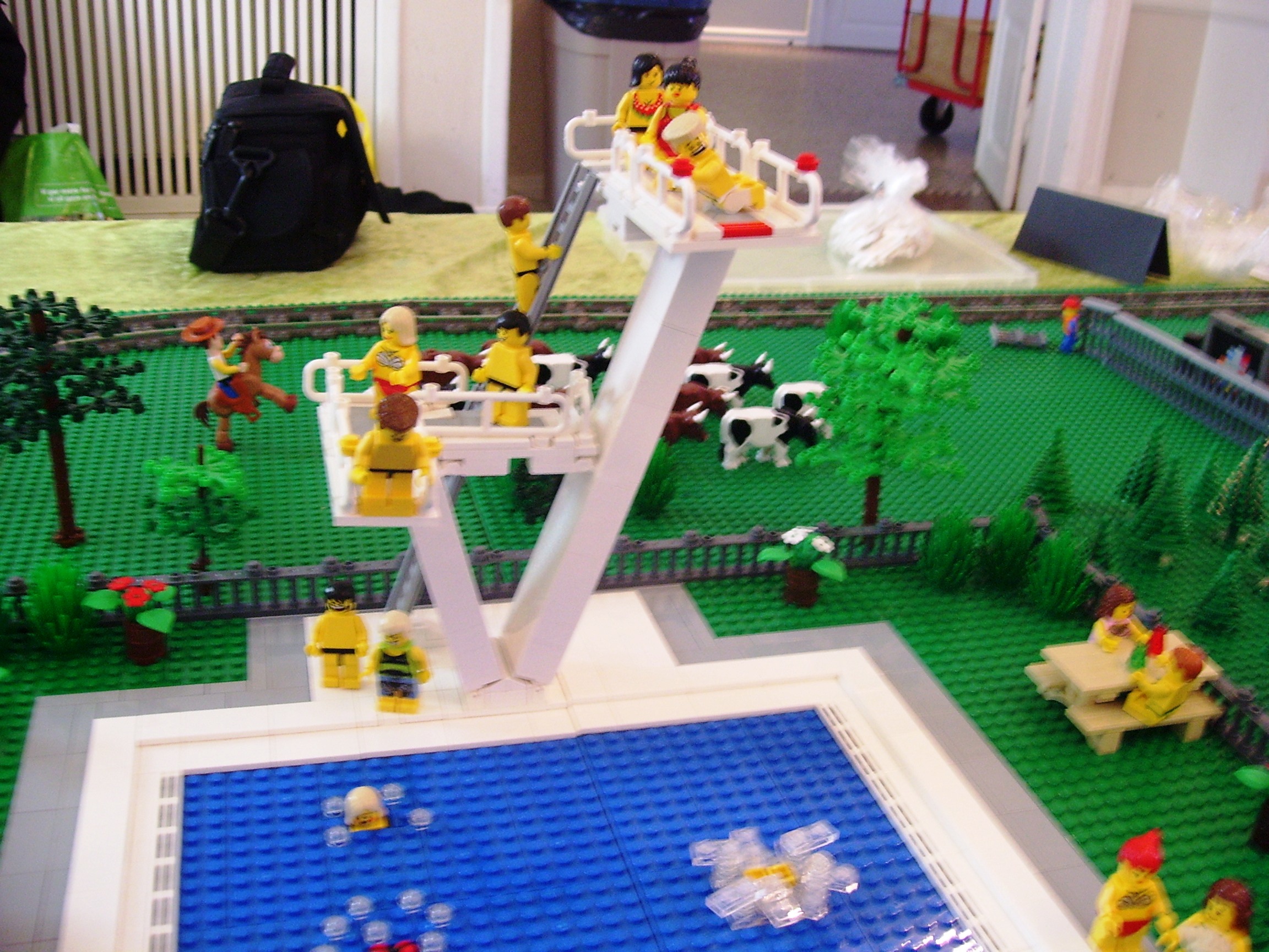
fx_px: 1320
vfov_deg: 39.7
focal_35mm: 36
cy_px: 476
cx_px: 634
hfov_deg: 51.4
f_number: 2.7
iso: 160
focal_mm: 6
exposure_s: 1/10
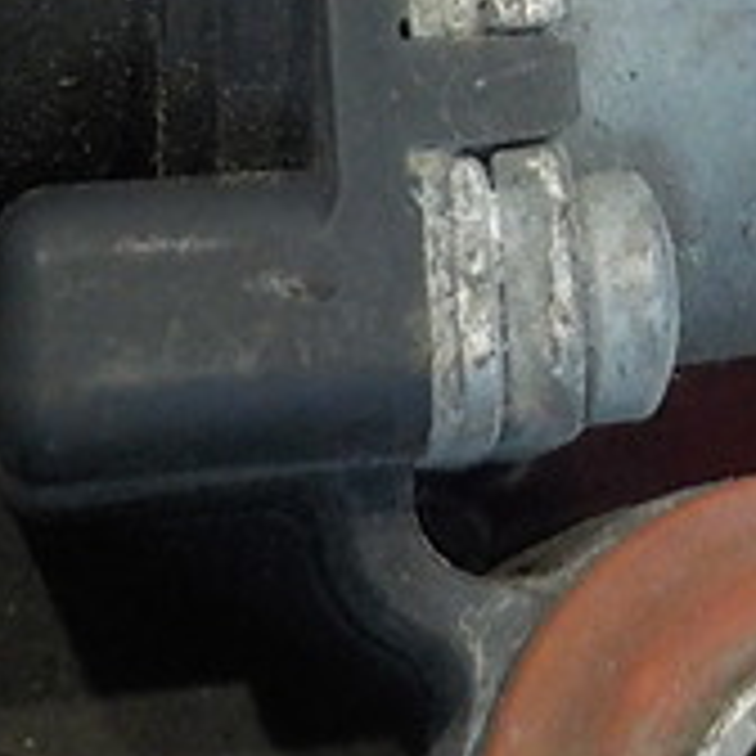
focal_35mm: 101
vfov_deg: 16.2
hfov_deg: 16.6
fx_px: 2496
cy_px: -274
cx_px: 882
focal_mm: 4.1
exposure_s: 1/30
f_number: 3.3
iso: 360
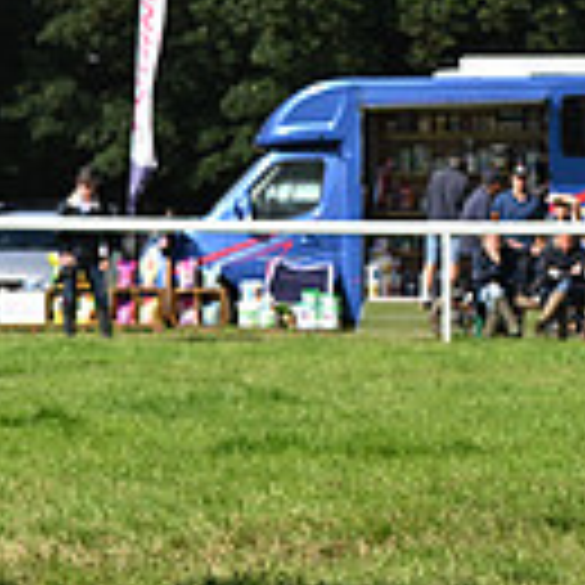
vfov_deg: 5.6
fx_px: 5946
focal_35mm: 311
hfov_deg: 5.5
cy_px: -16
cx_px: -657
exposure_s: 1/1250
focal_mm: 82
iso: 180
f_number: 4.5
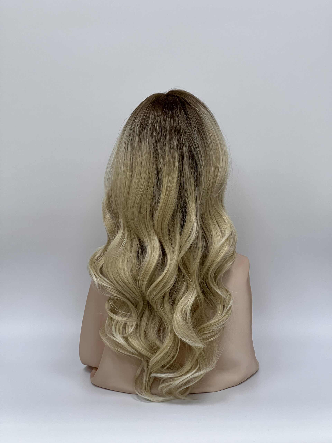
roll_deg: +0.2
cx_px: 166
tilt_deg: -12.0
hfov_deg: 19.1
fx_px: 985
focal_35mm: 77
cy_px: 222
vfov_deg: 25.3
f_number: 2.8
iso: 250
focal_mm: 9
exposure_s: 1/100
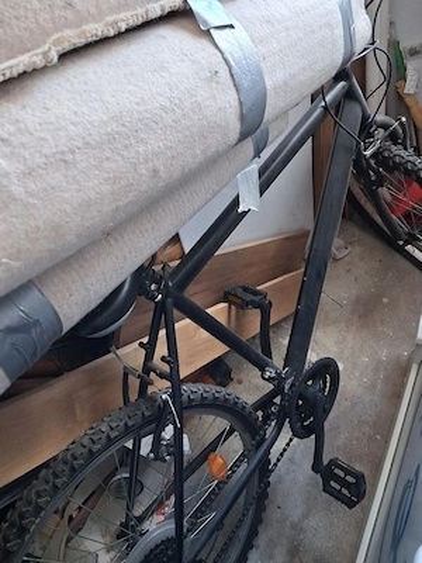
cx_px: 211
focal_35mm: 27
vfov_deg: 65.3
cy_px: 282
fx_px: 439
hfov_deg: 51.4
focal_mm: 4
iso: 250
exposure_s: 1/50
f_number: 1.8
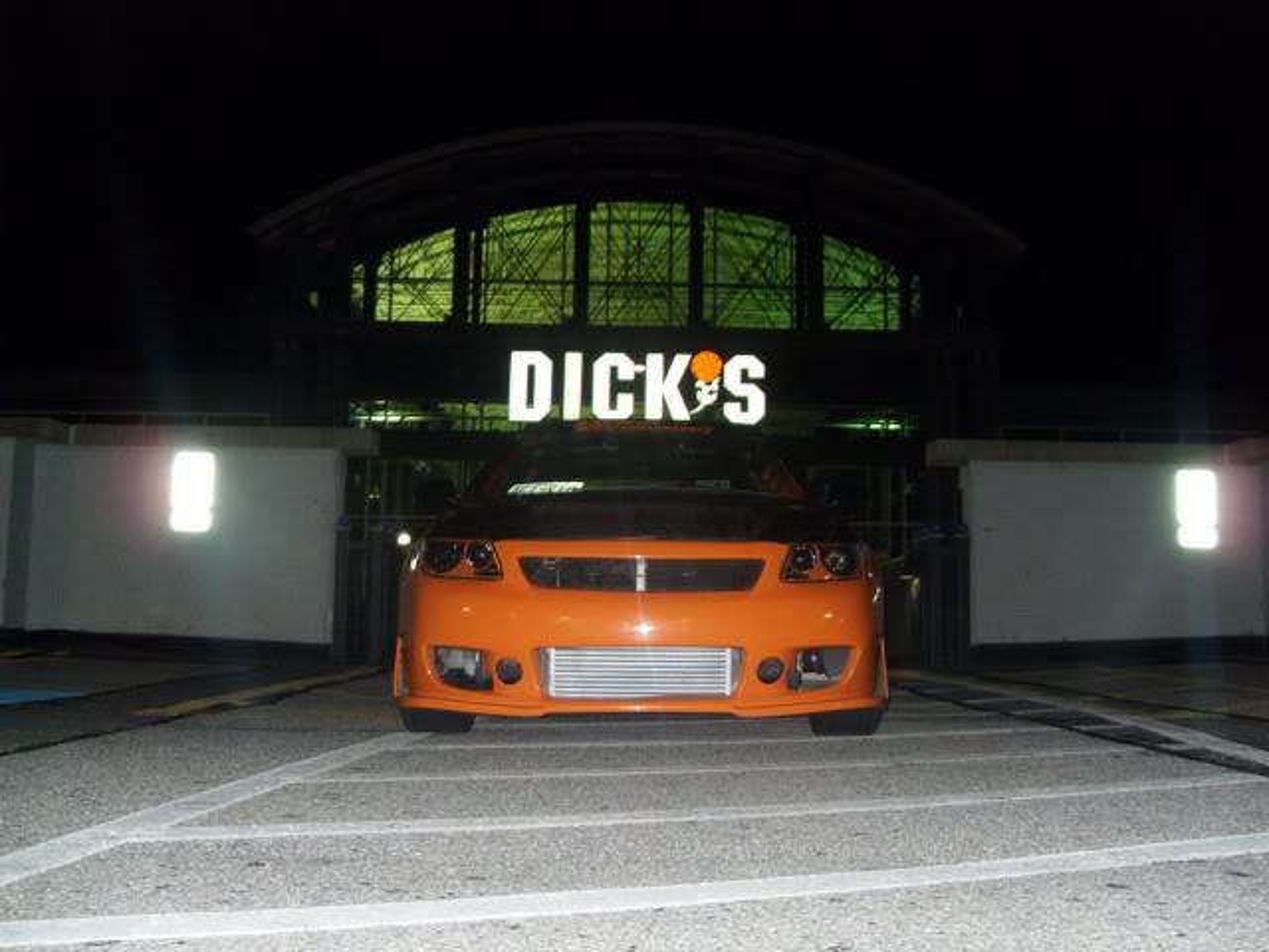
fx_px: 1246
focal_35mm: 34
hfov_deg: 54.0
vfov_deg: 41.8
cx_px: 634
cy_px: 476
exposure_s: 1/45
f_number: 2.8
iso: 400
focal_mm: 6.3
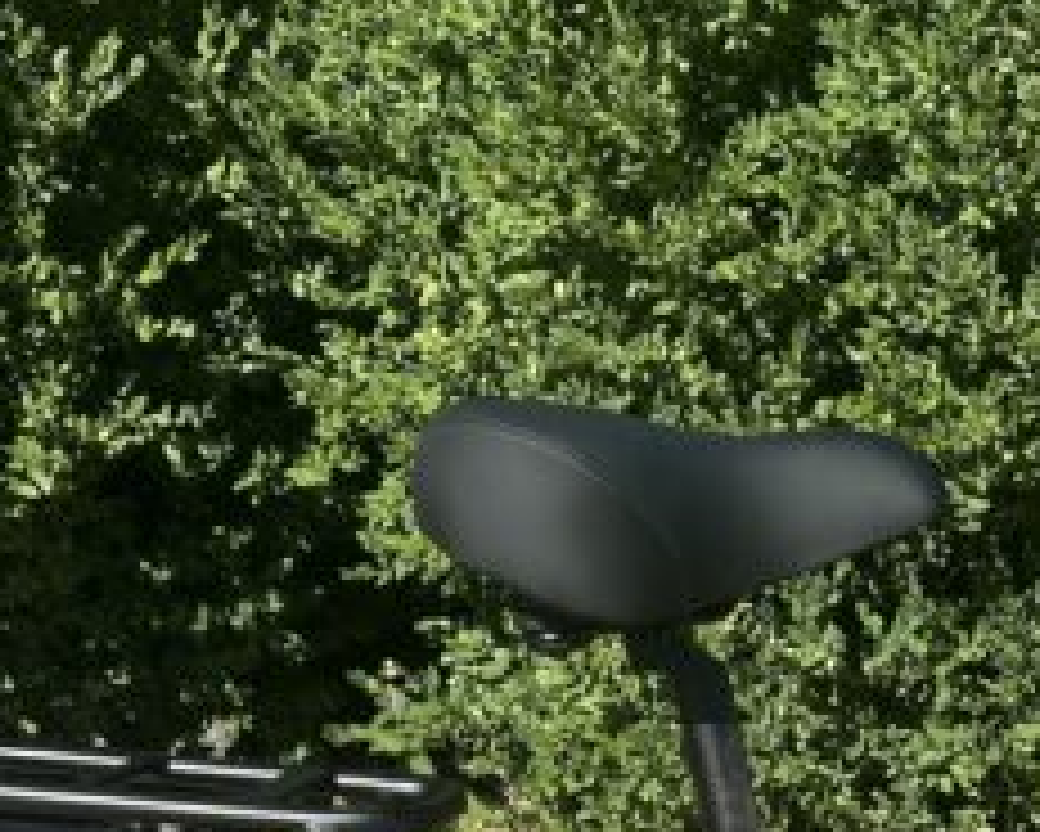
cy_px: 1169
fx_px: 2402
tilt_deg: -30.4
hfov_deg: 23.5
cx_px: 1004
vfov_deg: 18.0
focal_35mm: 78
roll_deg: -2.4
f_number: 1.78
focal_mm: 6.86
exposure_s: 1/3717
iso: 80
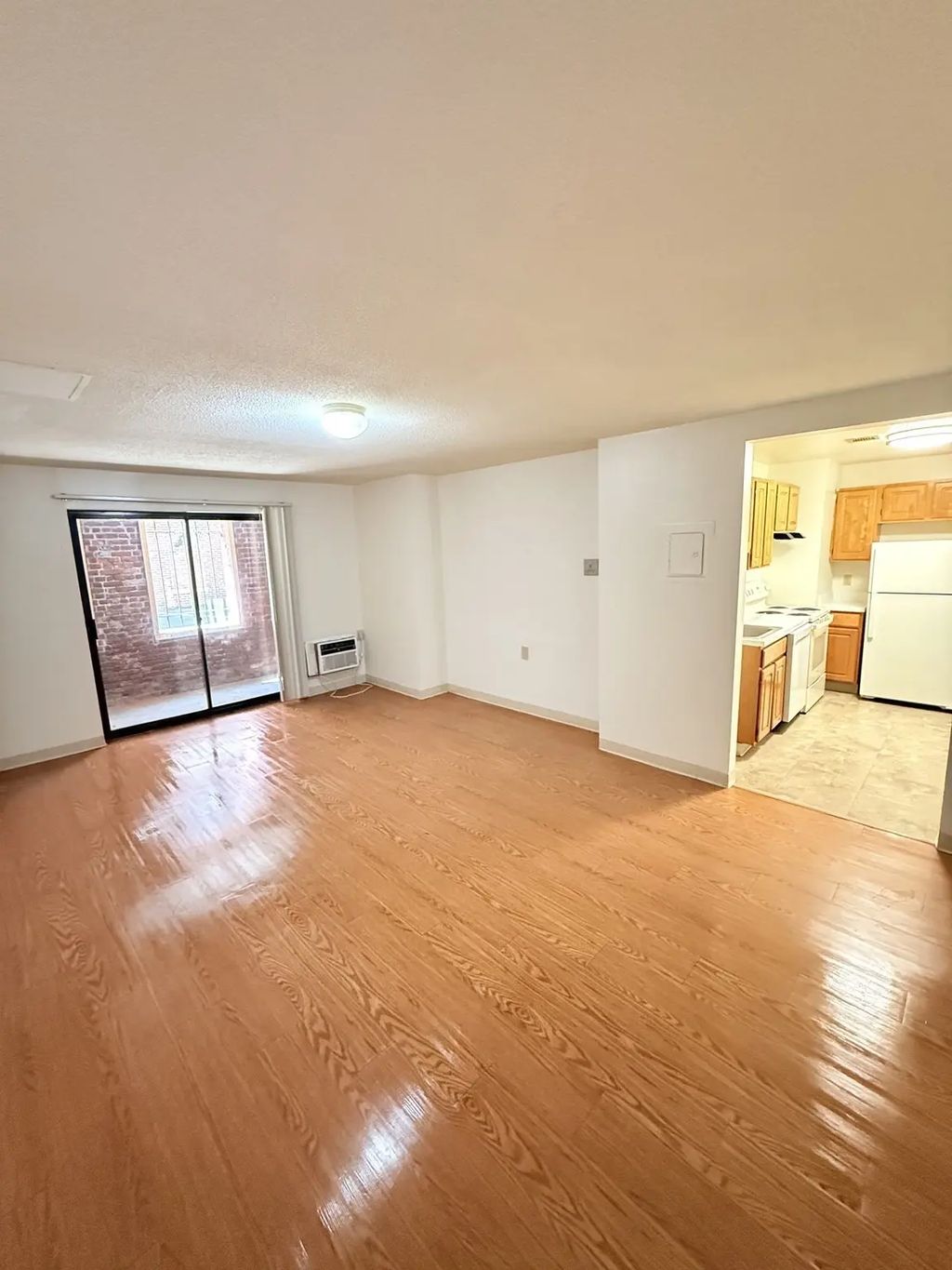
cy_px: 635
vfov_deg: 102.1
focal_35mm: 14
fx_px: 513
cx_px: 476
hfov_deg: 85.7
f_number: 2.2
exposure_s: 1/40
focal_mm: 2.22
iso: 1250
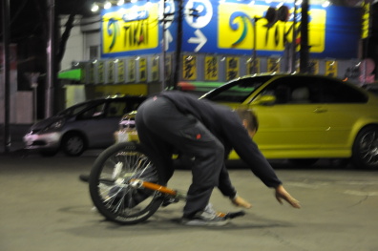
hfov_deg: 26.0
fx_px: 818
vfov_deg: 17.4
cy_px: 126
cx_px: 189
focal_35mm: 78
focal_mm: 52
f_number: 5
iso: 1600
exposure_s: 1/20
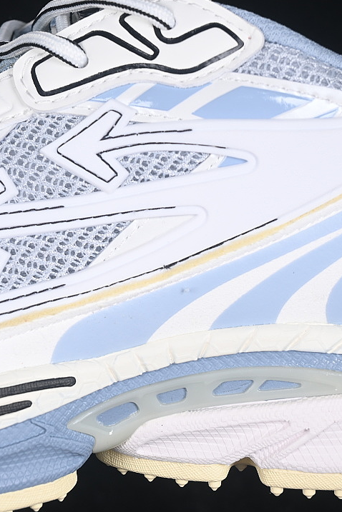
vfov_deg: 18.1
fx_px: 1610
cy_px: 256
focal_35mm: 113
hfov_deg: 12.1
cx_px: 135
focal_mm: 50
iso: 160
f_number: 7.1
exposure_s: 1/80
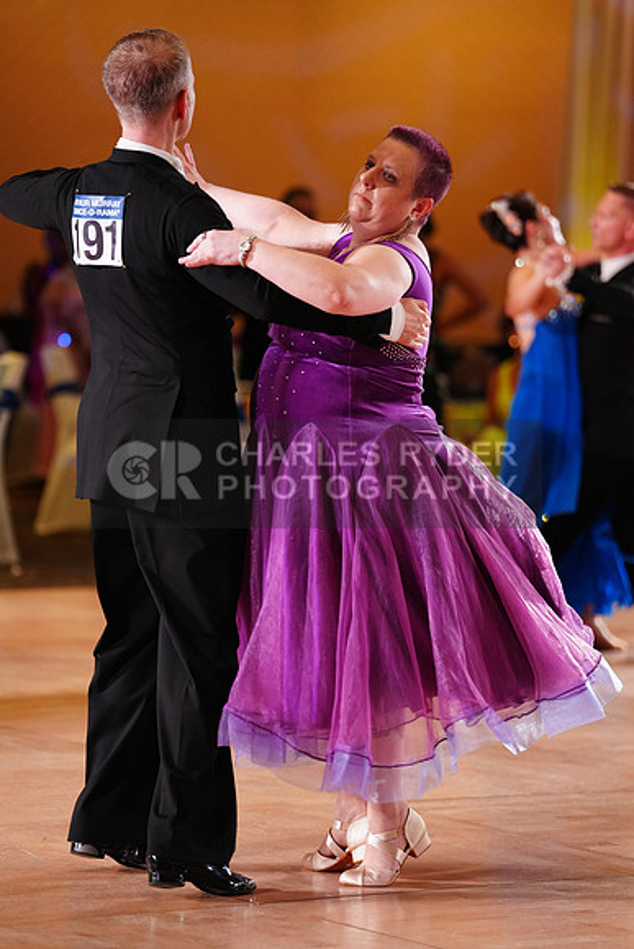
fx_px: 3907
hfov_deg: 9.3
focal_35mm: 148
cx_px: 317
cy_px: 474
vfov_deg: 13.9
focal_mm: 148
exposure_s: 1/640
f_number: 2.8
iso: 2500
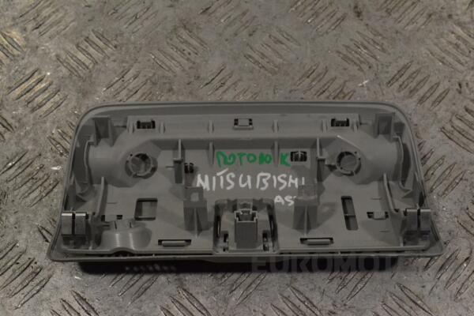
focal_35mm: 52
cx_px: 237
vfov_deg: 25.8
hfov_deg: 37.9
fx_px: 691
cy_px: 158
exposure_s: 1/400
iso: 3200
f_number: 11
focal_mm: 35
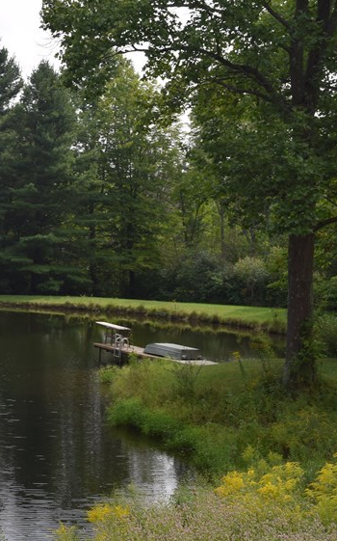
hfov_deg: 15.8
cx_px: -144
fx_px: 1133
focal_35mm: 77
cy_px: 329
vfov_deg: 26.8
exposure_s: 1/200
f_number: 9
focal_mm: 26
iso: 100
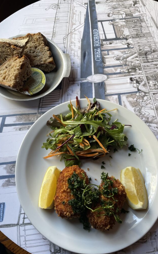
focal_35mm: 28
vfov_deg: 66.5
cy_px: 125
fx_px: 193
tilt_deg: -70.2
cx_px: 73
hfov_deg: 44.5
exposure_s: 1/100
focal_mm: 4.2
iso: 64
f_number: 1.6
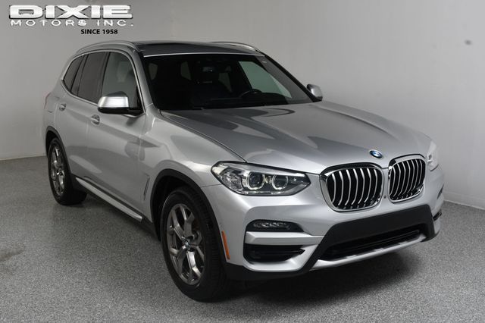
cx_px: 242
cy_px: 162
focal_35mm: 40
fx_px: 539
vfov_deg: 33.4
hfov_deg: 48.5
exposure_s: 1/160
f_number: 11
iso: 100
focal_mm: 27
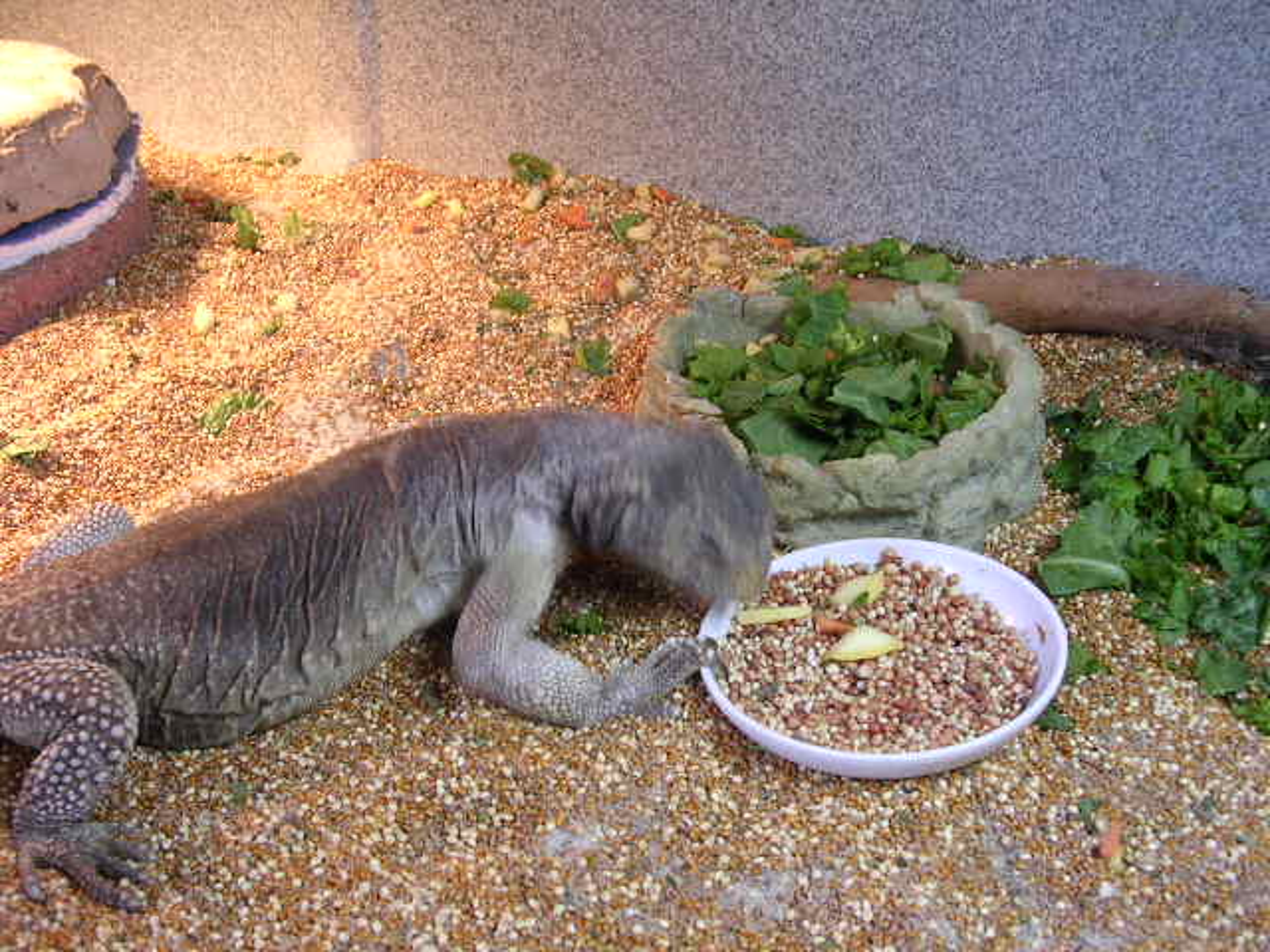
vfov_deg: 37.7
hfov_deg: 49.0
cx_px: 635
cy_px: 476
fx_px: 1394
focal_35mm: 38
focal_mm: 5.8
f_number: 2.8
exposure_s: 1/4.1
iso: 100
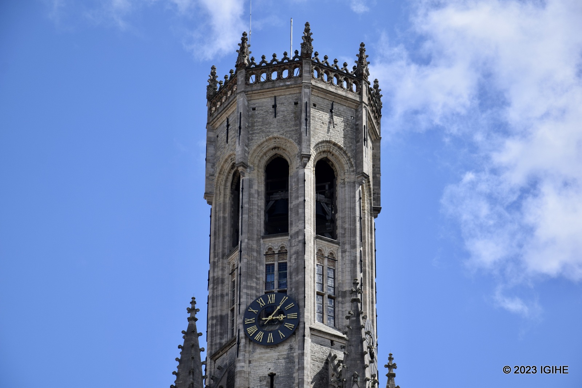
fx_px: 2061
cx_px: 291
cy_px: 194
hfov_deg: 16.1
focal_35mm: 128
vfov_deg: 10.8
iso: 200
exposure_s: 1/800
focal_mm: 85
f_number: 7.1
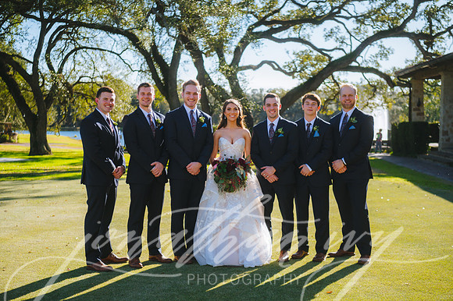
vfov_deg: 24.0
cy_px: 150
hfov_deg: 35.4
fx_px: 710
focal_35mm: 56
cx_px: 221
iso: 640
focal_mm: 55
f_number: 2.8
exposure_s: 1/6400
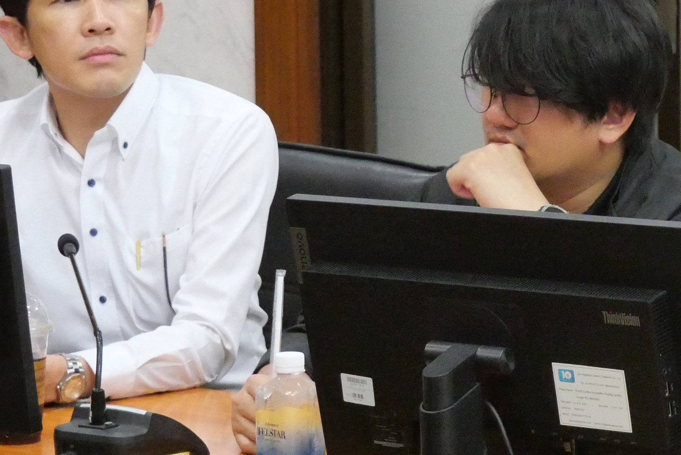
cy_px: 154
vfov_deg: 7.2
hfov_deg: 10.7
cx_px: 545
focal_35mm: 192
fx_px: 3634
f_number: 5.6
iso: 6400
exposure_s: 1/80
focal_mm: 42
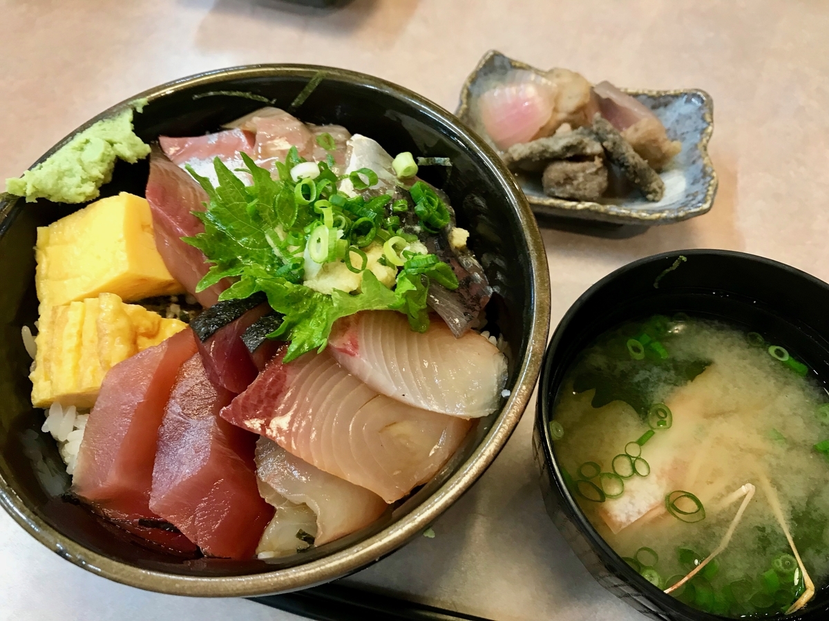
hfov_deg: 63.4
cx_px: 414
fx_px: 671
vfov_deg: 49.7
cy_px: 310
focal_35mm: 28
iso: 50
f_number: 1.8
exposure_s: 1/17
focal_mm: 3.99
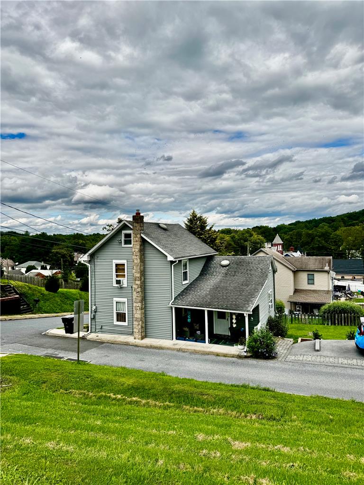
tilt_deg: -0.7
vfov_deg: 71.6
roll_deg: +0.9
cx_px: 182
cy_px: 242
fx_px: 336
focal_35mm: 24
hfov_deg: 56.8
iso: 80
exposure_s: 1/4950
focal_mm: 6.76
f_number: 1.78
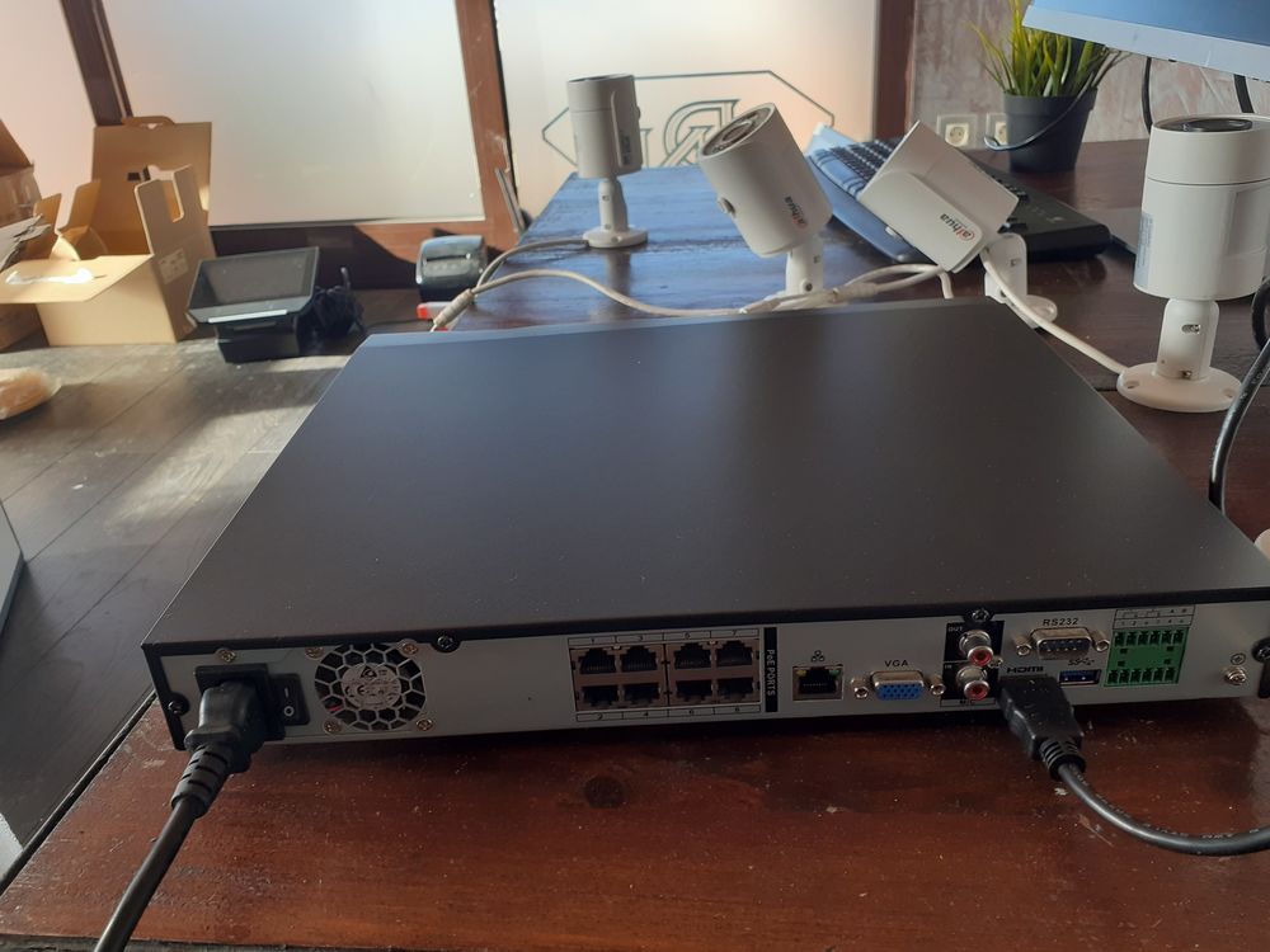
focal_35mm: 27
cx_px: 635
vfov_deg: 51.4
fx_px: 991
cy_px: 476
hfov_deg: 65.3
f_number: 1.9
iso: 50
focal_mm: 3.6
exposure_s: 1/100
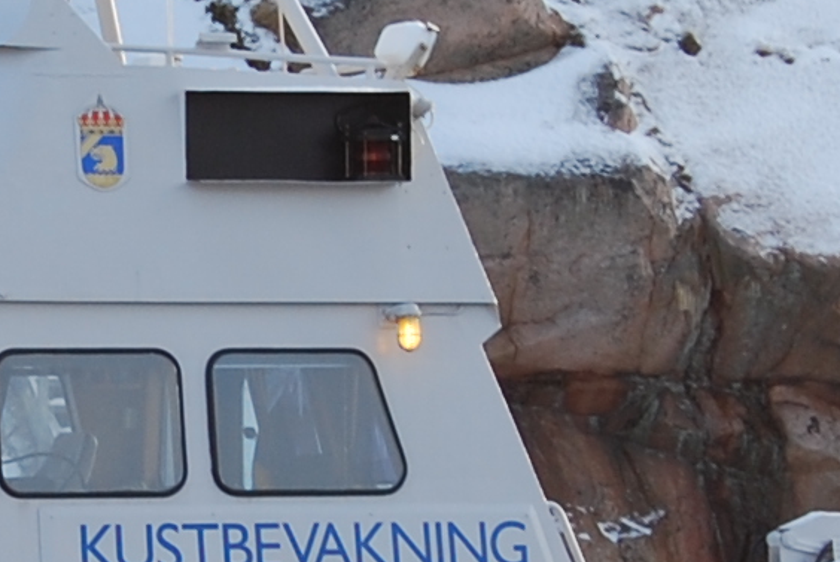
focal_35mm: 319
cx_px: -82
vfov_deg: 4.3
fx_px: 7459
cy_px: 480
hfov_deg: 6.4
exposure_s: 1/125
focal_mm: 31
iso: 110
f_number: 5.6
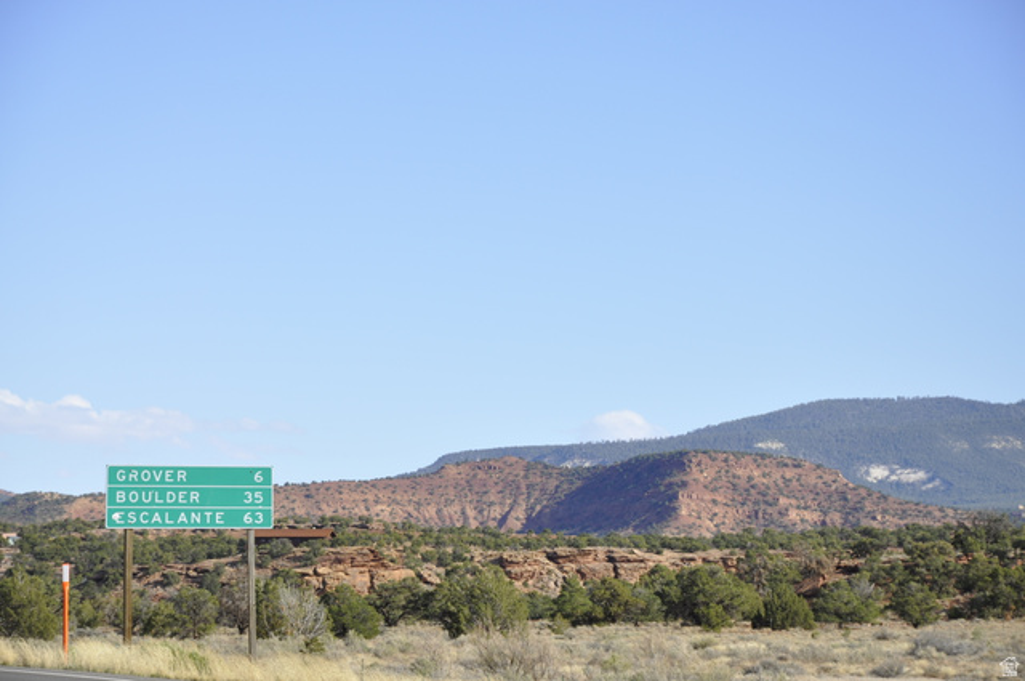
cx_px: 512
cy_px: 340
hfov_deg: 13.1
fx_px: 4479
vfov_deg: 8.7
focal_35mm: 158
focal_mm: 105
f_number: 9
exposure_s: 1/320
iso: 200
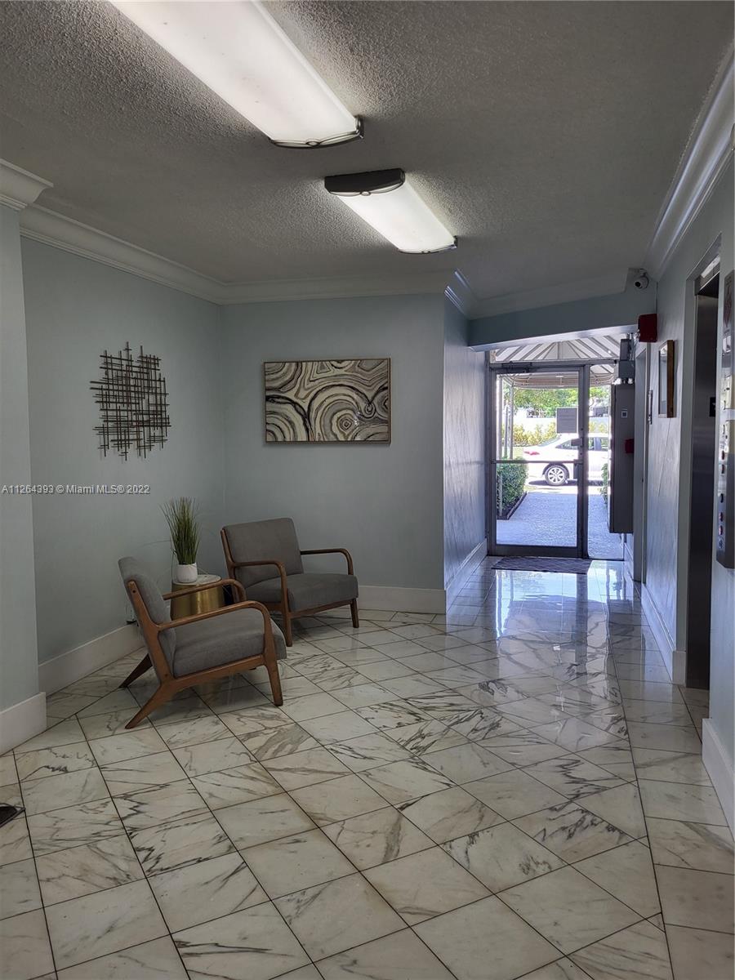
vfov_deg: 67.3
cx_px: 368
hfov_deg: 53.1
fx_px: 736
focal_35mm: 26
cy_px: 490
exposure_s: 1/120
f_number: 1.8
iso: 64
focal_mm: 5.4
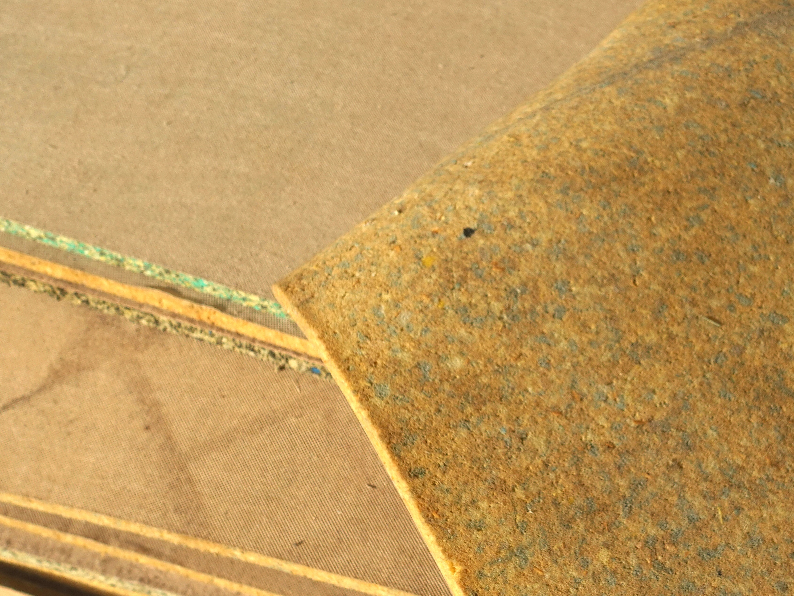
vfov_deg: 22.9
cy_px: 302
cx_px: 575
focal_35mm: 64
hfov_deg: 29.9
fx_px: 1468
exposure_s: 1/250
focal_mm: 14.9
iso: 100
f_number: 4
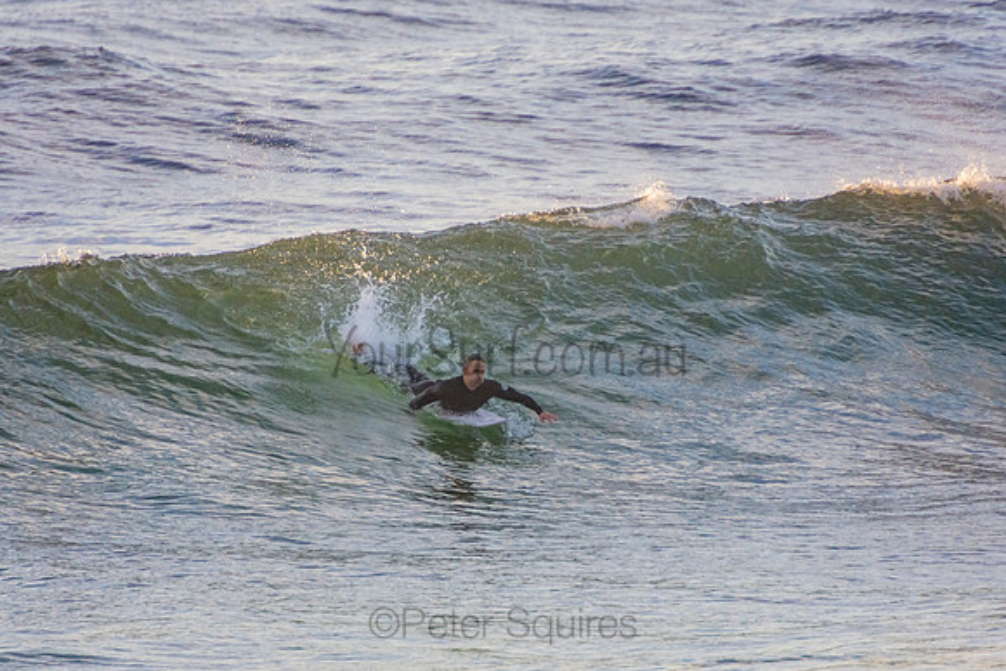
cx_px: 503
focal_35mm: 621
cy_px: 336
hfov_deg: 3.3
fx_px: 17366
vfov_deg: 2.2
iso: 720
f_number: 5.6
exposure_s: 1/1250
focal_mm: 400
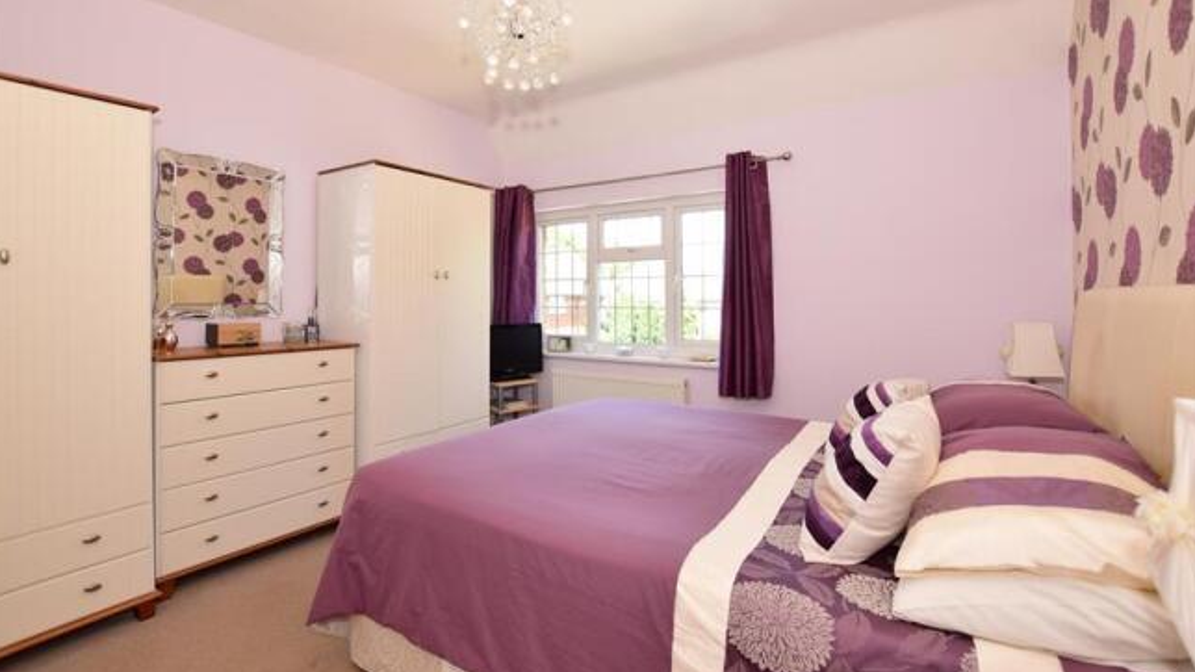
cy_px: 285
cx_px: 598
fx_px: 507
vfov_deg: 66.7
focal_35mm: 16
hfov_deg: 99.4
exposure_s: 1/60
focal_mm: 10
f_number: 5
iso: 200
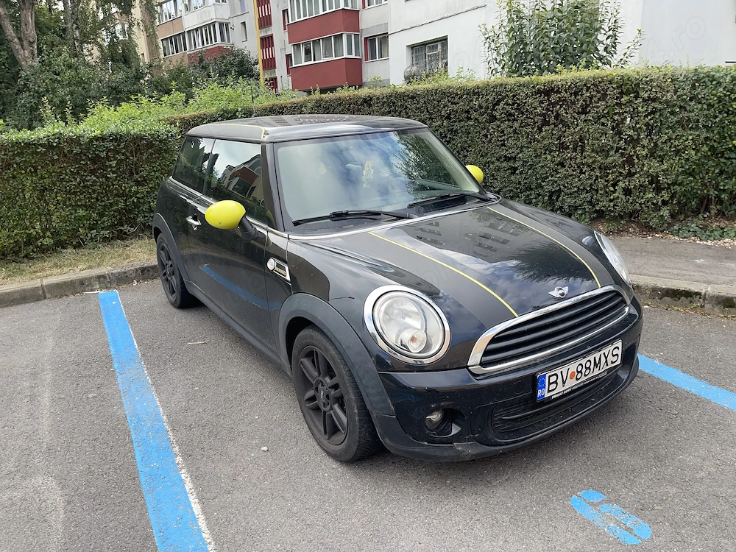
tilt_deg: -16.9
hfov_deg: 69.4
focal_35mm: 25
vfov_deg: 54.9
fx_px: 532
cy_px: 276
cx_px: 368
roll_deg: +3.2
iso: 32
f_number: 1.6
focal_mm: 5.1
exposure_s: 1/953
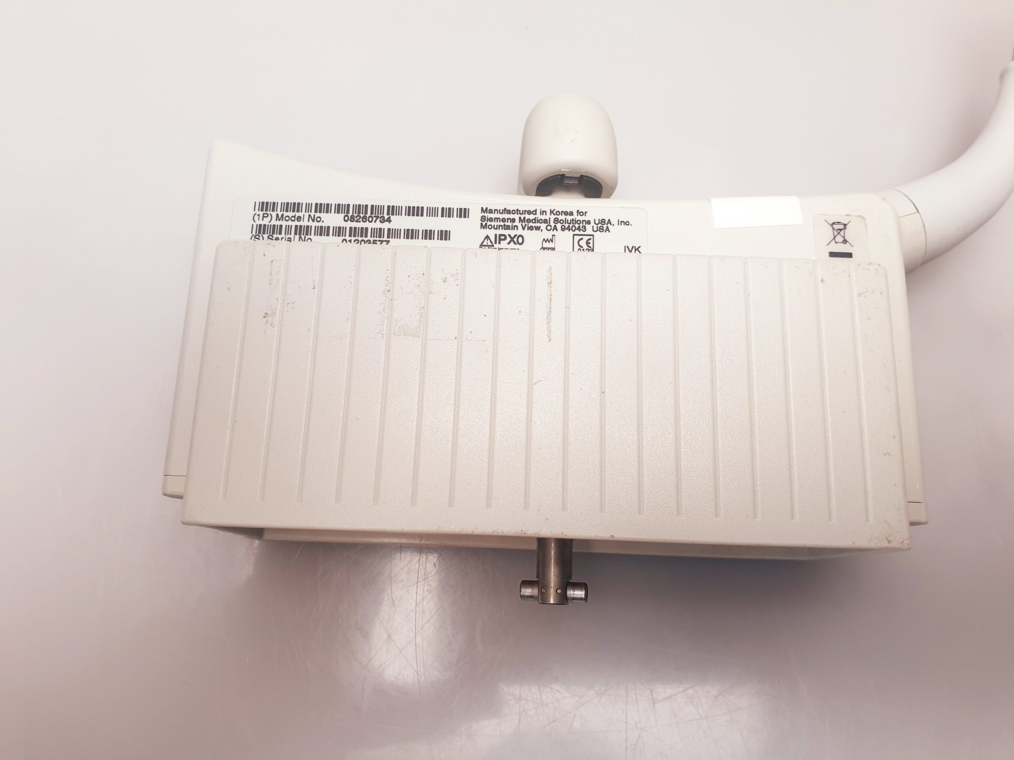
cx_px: 507
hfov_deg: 67.3
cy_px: 380
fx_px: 762
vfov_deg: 53.1
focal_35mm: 26
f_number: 2.4
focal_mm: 4.3
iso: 64
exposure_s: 1/50
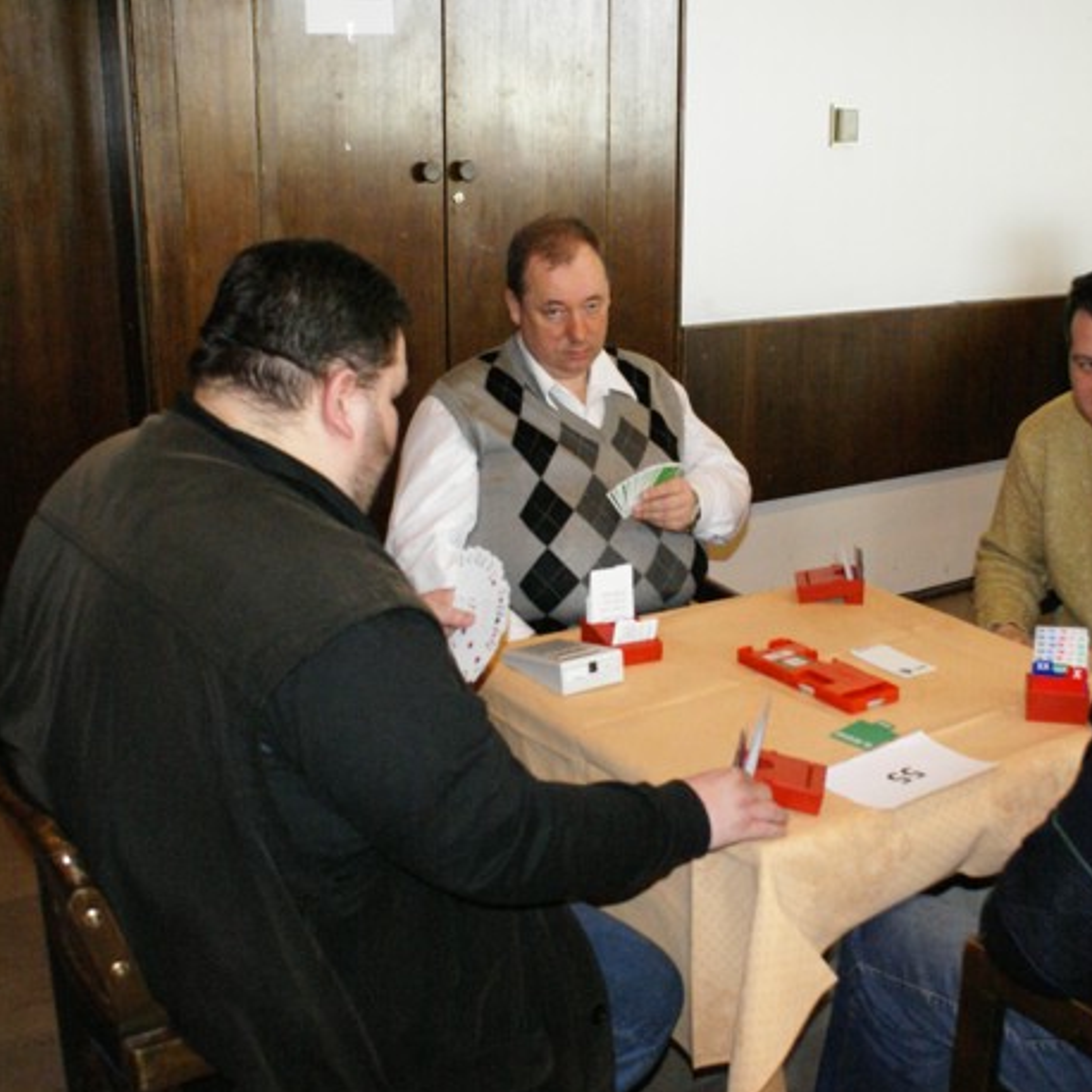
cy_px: 556
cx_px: 658
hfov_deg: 42.6
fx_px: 1392
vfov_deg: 42.8
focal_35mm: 39
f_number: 4
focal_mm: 20
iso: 1600
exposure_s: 1/80
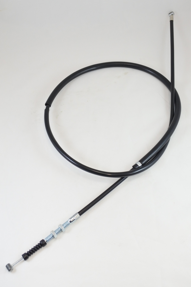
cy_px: 144
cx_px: 96
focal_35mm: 38
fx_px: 302
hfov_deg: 35.1
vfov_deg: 50.7
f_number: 4
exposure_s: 1/125
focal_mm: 14.3
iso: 500
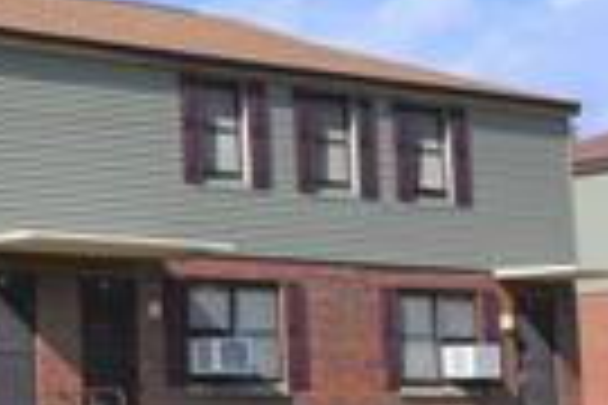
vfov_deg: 10.3
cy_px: 117
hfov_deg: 14.5
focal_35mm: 134
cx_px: -250
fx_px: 2255
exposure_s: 1/400
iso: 200
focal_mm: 29
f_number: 10
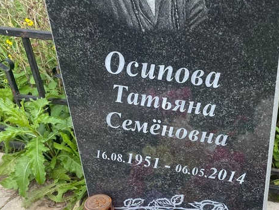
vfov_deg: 31.8
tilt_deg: -50.1
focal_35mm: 45
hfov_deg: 40.3
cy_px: 146
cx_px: 224
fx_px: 363
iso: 32
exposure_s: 1/855
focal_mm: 4.2
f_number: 1.6
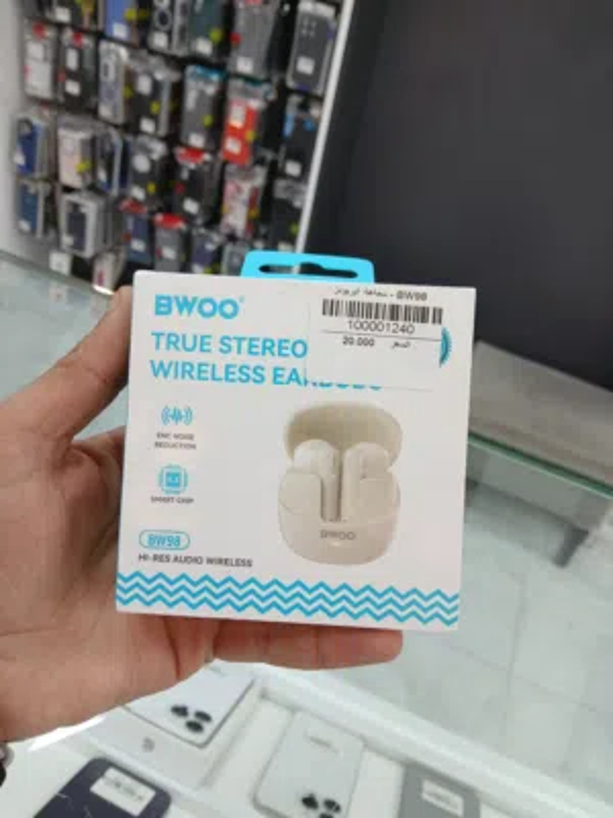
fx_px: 614
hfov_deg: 53.1
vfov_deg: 67.3
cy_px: 409
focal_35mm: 26
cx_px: 306
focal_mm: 3.98
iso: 25
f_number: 1.8
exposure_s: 1/50
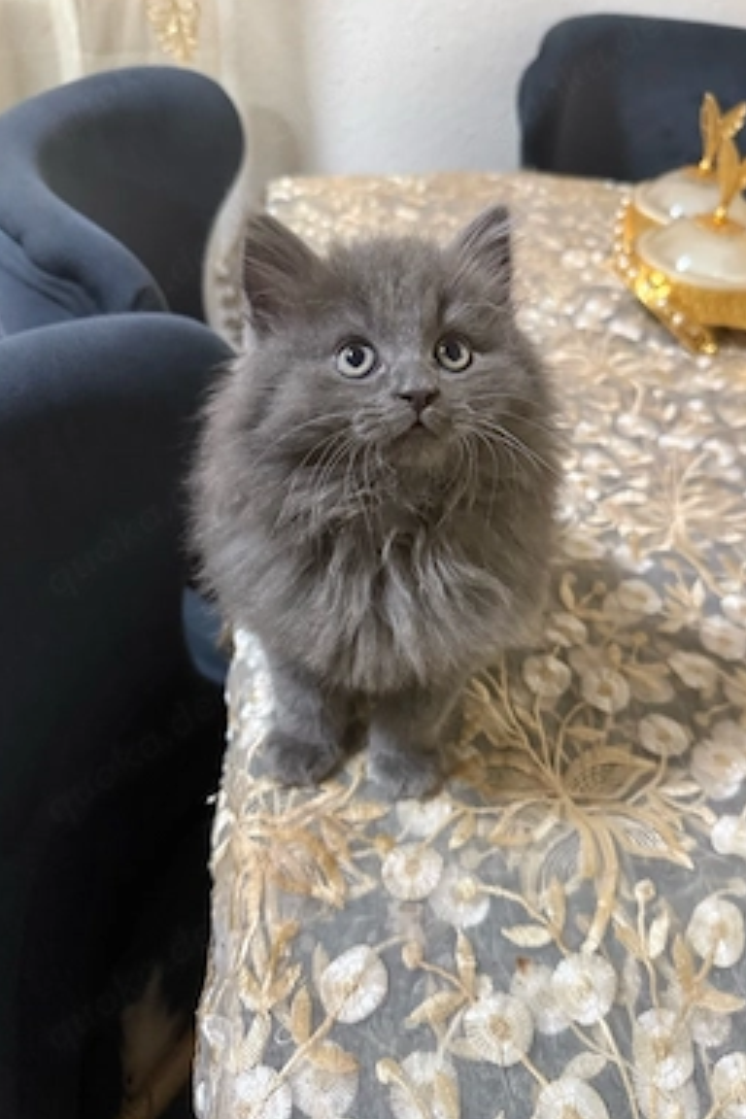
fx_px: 808
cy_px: 562
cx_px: 417
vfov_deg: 69.4
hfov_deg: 49.4
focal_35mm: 26
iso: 640
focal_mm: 6.76
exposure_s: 1/50
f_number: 1.78
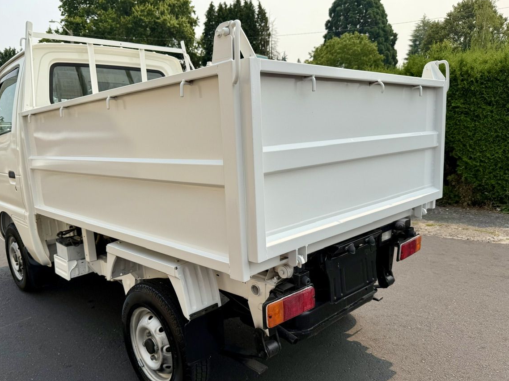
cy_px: 208
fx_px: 397
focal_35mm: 27
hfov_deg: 65.2
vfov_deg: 51.3
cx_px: 231
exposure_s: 1/4975
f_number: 1.78
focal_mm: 6.76
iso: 80
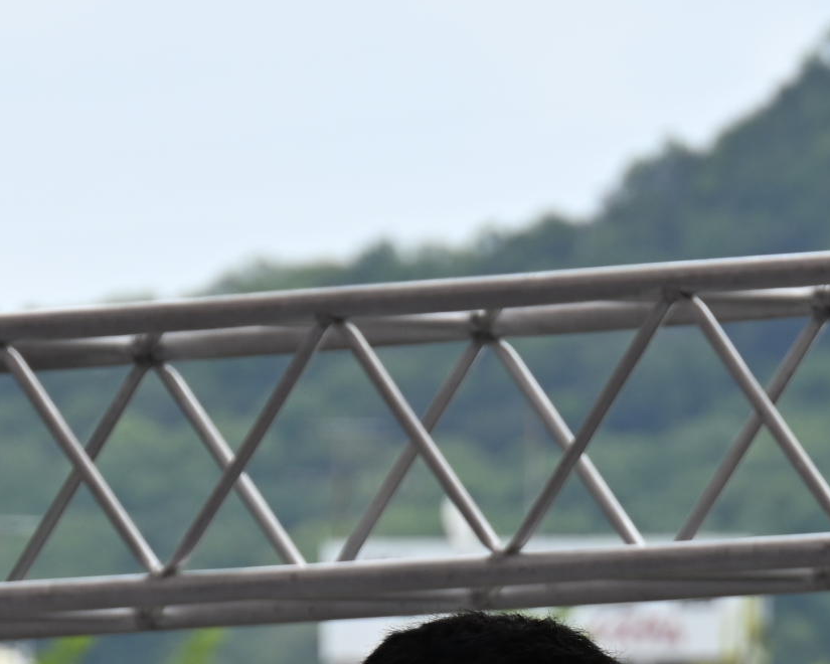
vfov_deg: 2.3
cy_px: 1212
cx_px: 577
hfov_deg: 2.8
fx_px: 16729
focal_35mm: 681
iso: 100
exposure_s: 1/250
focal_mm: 145
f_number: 8
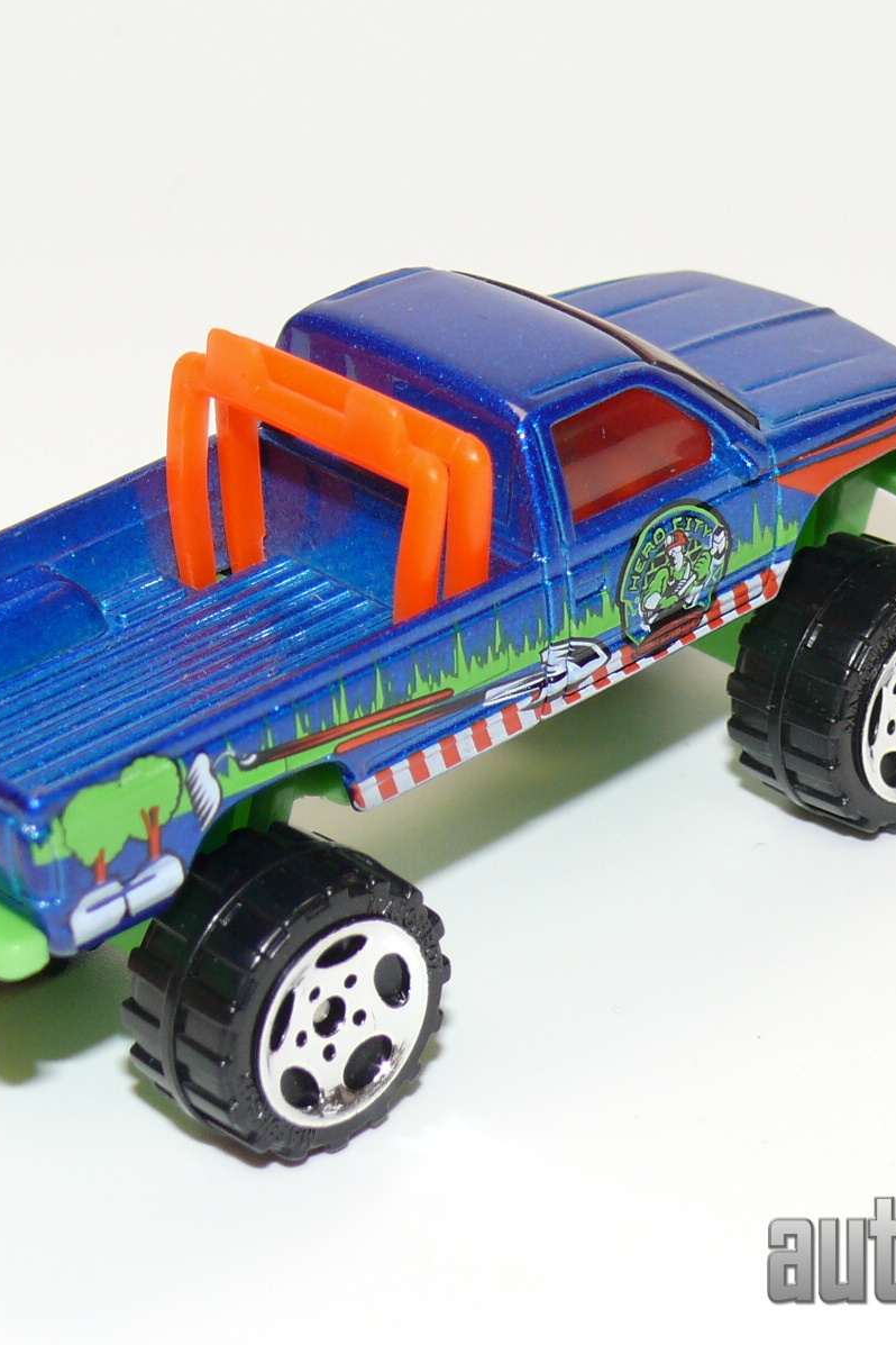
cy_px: 672
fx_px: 4517
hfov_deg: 11.3
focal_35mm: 121
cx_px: 509
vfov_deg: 16.9
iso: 100
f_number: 4
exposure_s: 1/30
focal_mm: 12.2
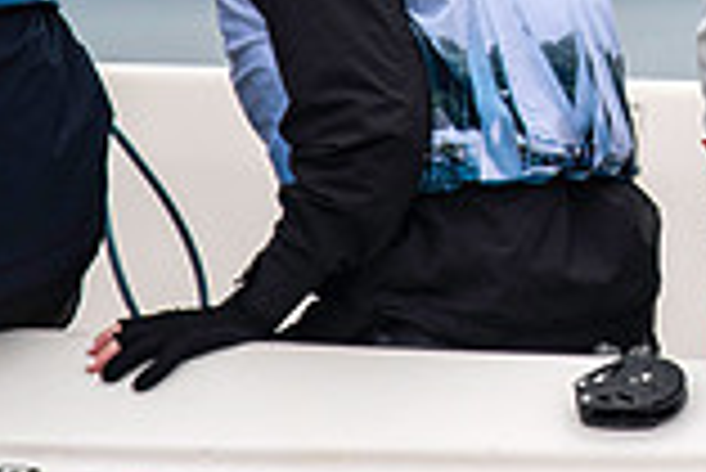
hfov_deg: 1.2
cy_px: -214
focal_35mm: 1659
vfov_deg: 0.8
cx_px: 886
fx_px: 32564
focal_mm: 300
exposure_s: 1/2500
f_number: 4
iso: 250
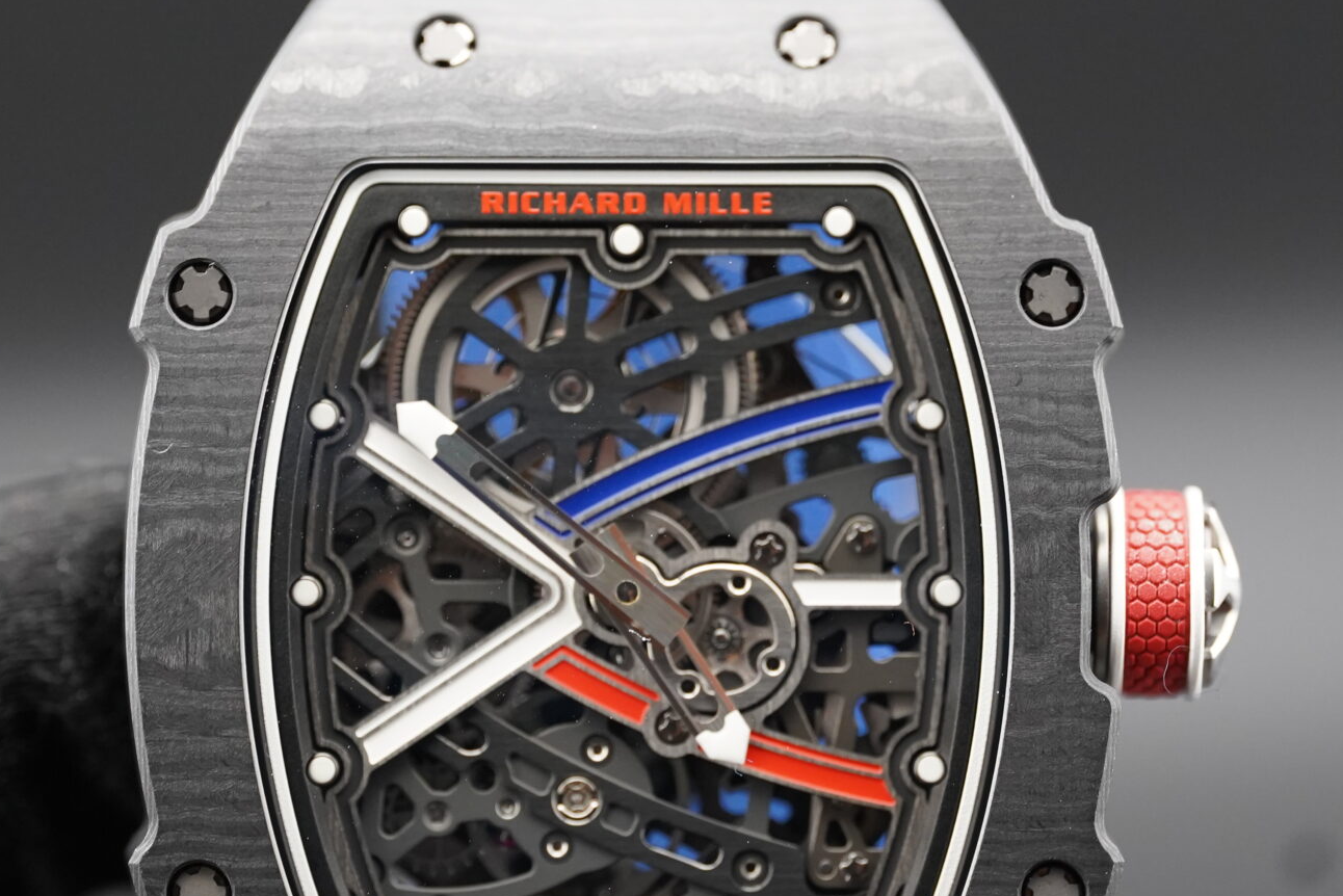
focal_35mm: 208
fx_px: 7761
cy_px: 384
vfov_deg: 6.6
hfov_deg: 9.9
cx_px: 683
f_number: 2.8
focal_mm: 105
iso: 2000
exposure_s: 1/125
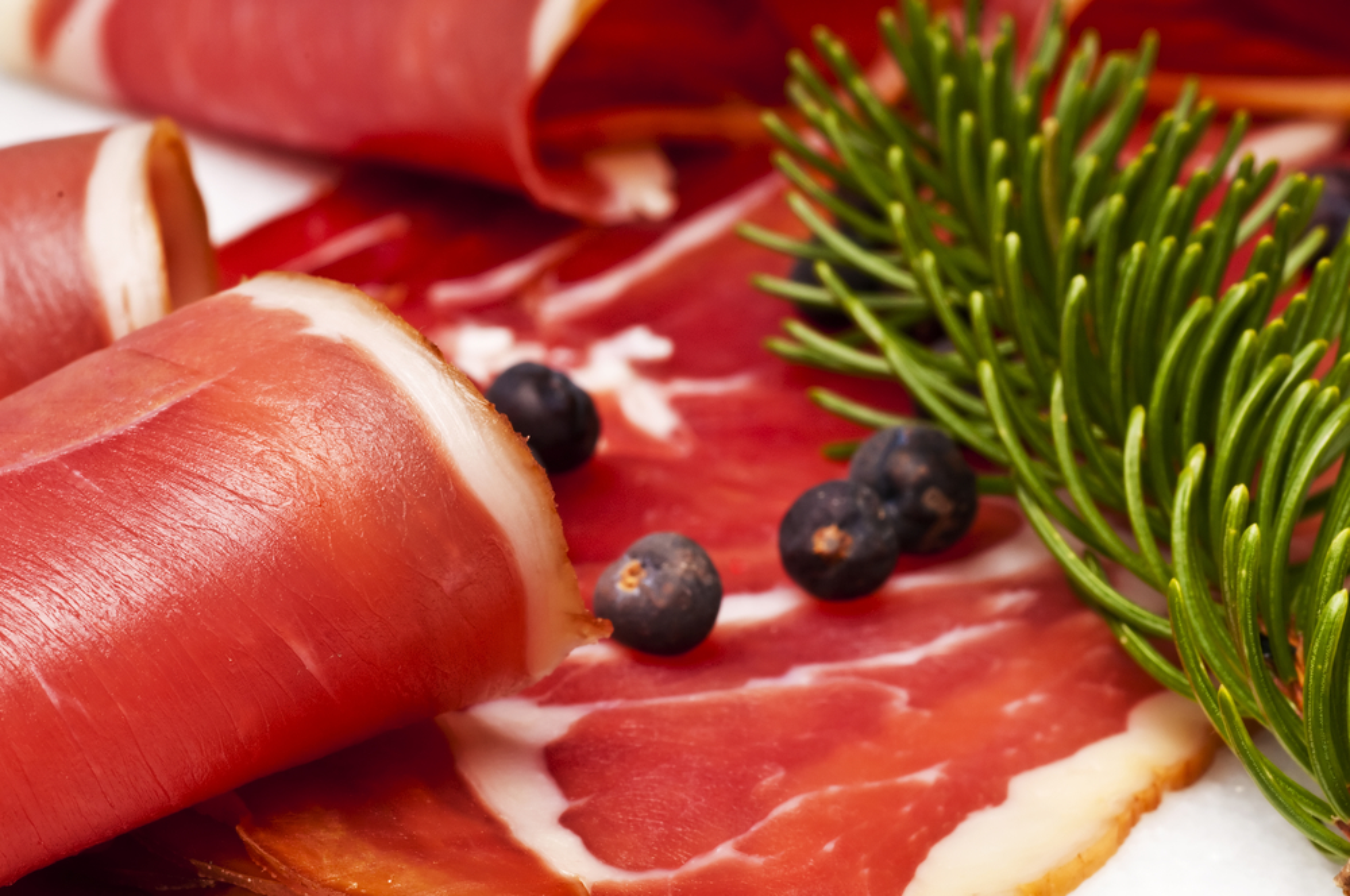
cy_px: 448
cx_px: 675
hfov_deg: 15.2
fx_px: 5056
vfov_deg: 10.1
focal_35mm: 135
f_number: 32
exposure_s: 1/250
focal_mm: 90
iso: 100
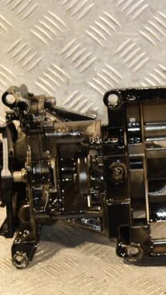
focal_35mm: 124
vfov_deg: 17.3
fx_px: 971
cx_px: 159
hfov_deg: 9.7
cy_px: 148
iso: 800
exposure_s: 1/80
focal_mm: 52
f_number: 5
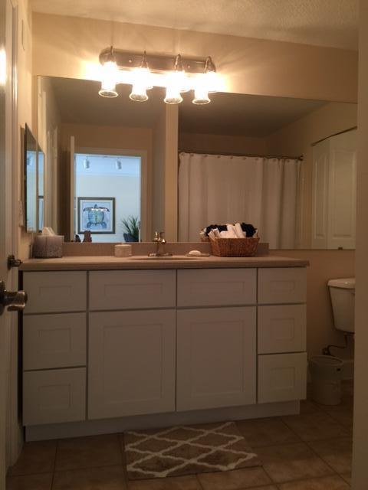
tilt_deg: -0.4
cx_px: 184
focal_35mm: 29
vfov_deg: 61.7
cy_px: 245
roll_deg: +0.2
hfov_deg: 48.2
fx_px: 411
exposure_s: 1/15
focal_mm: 4.15
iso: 32
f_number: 2.2
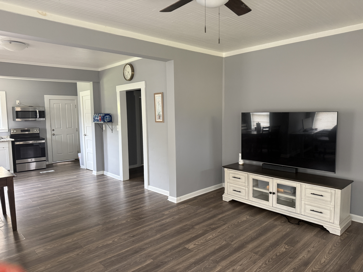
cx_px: 182
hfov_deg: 71.6
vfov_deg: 56.8
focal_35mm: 24
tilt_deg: -4.5
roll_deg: +1.8
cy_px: 136
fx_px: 252
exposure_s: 1/60
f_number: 1.78
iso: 250
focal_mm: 6.76
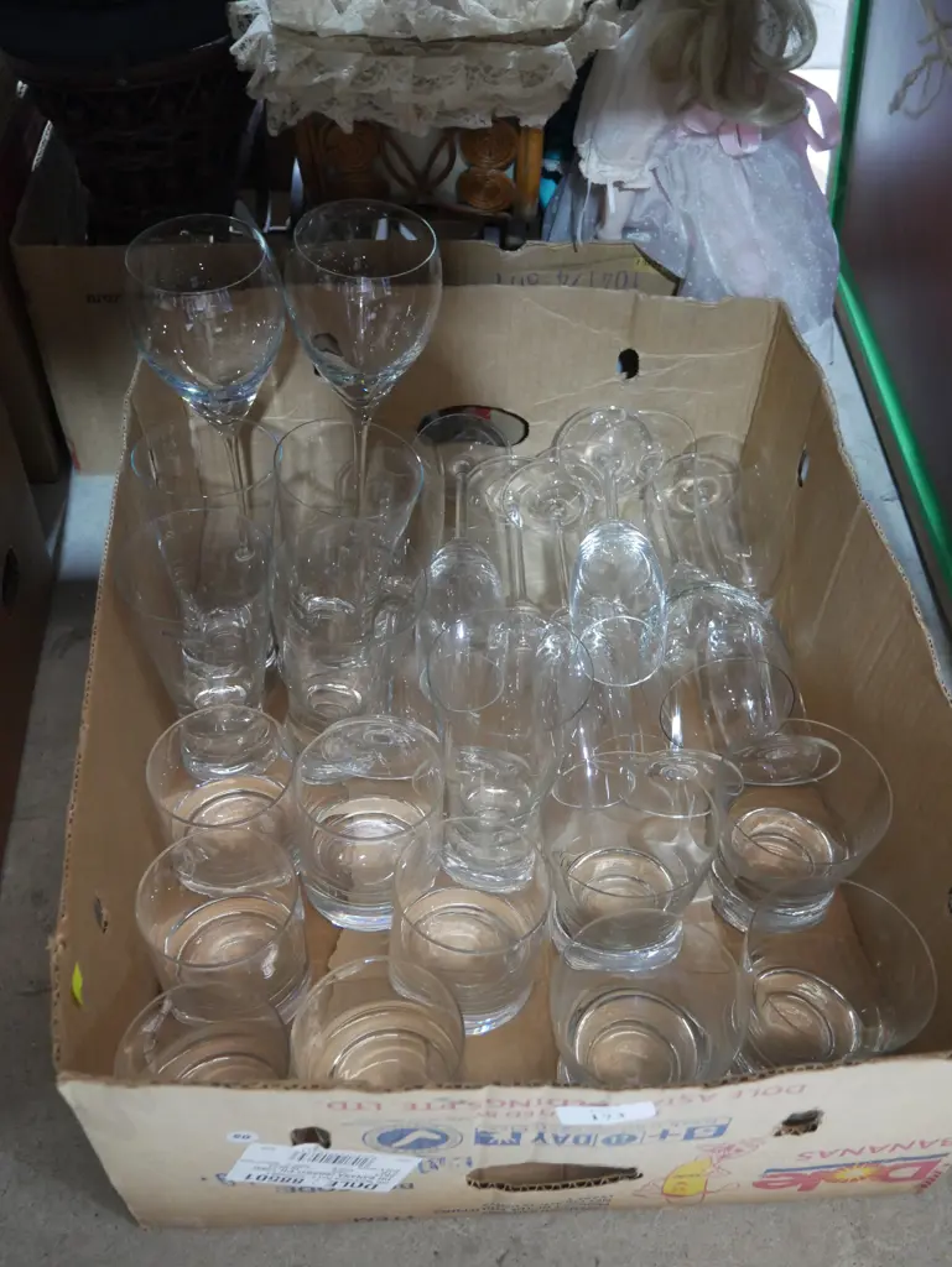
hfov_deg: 41.8
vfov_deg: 53.9
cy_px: 634
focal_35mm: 34
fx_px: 1246
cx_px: 476
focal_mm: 17
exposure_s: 1/60
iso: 2000
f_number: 4
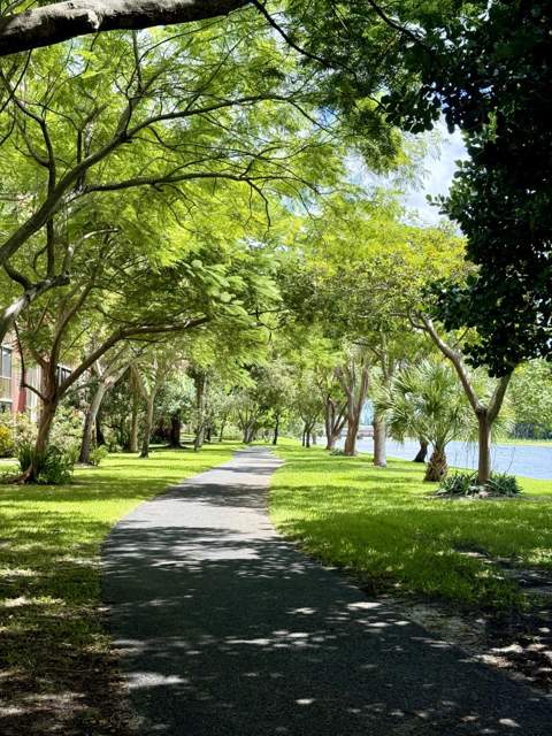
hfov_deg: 30.3
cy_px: 368
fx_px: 1021
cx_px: 276
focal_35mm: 48
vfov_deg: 39.7
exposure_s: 1/1222
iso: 64
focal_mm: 6.76
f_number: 1.78
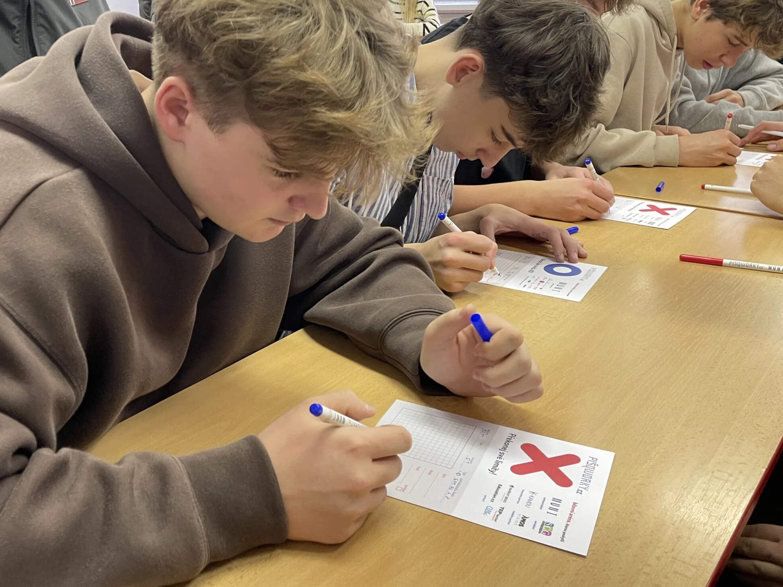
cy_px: 262
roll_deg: +1.1
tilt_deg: -19.4
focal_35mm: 34
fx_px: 769
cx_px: 303
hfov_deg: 53.5
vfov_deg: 41.7
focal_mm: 4.2
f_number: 1.6
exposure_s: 1/50
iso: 100
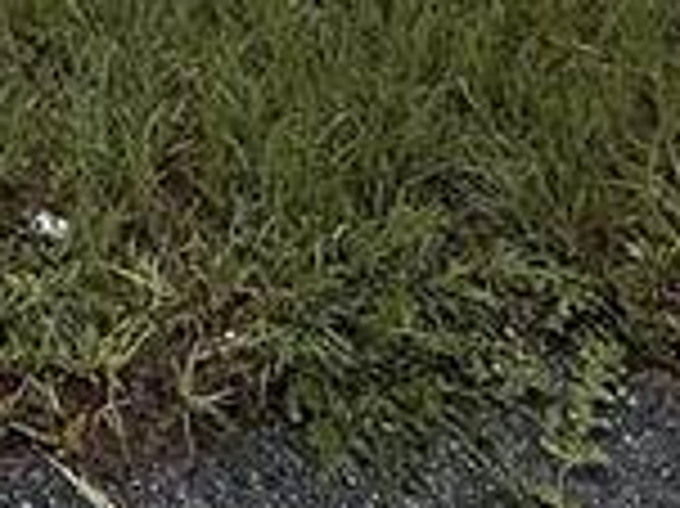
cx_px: -473
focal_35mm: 95
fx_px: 1865
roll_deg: -0.2
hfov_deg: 17.5
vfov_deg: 10.0
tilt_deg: +4.3
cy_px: -1155
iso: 50
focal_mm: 2.22
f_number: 2.2
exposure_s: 1/2024
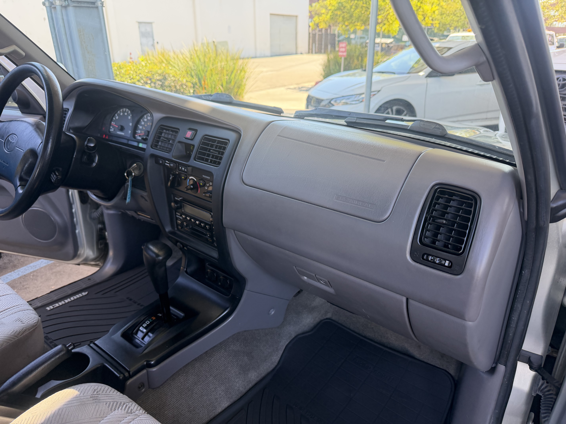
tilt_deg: -23.2
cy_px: 212
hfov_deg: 71.6
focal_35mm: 24
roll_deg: +1.4
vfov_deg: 56.8
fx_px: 392
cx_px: 283
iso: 125
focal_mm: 6.76
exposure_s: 1/197
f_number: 1.78
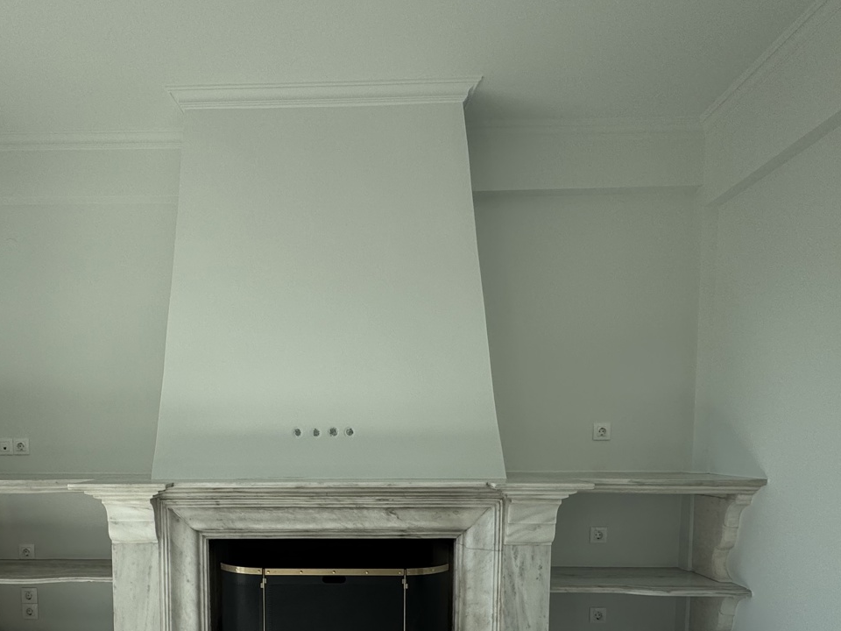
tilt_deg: -4.2
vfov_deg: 47.3
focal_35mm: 28
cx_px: 326
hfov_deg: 62.7
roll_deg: +0.6
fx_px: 680
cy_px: 497
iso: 40
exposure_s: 1/386
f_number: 2.2
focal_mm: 2.22
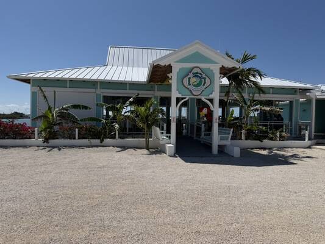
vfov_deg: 56.8
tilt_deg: -1.2
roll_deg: -1.1
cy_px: 122
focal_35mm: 24
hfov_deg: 71.6
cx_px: 162
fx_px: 225
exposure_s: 1/10309
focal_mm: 6.76
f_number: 1.78
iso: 80
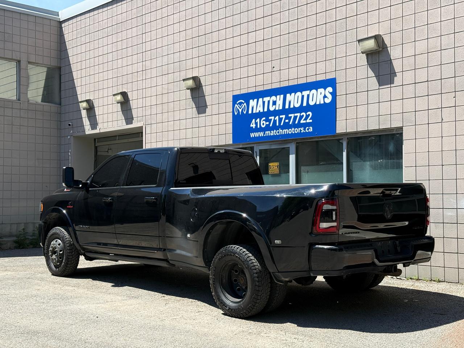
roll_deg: +0.2
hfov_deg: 39.7
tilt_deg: +2.2
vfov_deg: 30.3
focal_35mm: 48
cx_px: 232
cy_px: 174
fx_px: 643
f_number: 1.78
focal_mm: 6.76
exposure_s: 1/3704
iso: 80
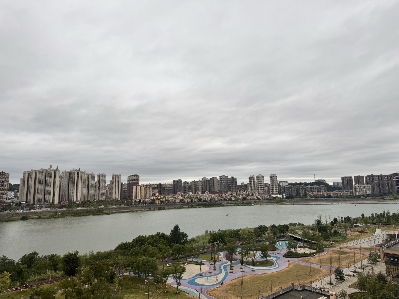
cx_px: 200
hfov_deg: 71.6
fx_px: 277
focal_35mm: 24
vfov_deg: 56.8
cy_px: 150
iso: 125
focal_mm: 6.76
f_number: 1.78
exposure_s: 1/100
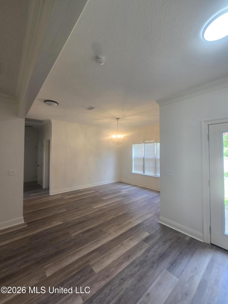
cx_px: 114
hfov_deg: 89.9
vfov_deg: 106.2
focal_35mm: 13
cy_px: 152
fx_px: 114
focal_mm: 2.2
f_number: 2.2
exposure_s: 1/60
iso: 100
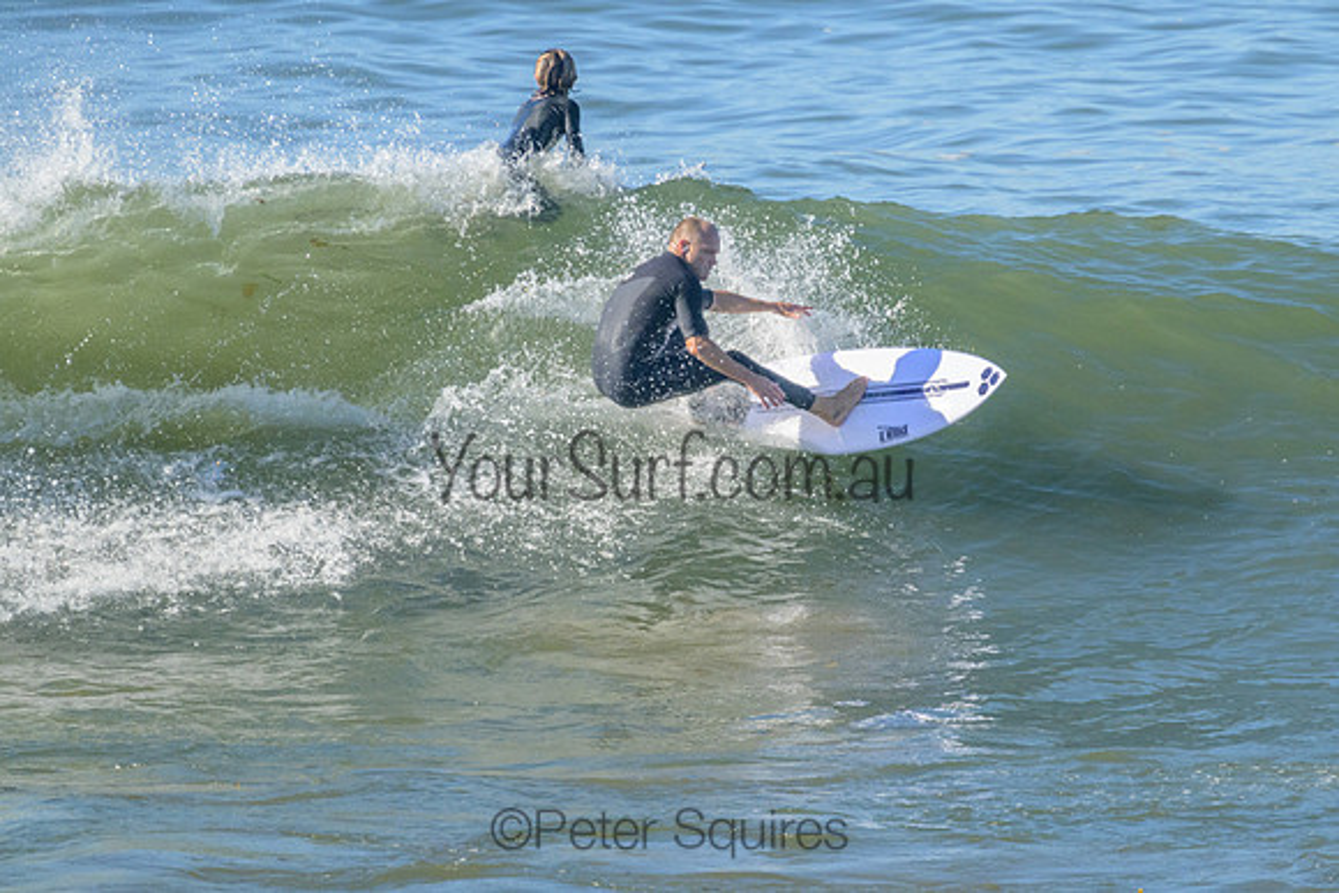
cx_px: 831
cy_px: 341
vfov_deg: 1.4
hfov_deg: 2.1
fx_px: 36936
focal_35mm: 993
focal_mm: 800
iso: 1800
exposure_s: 1/2000
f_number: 11
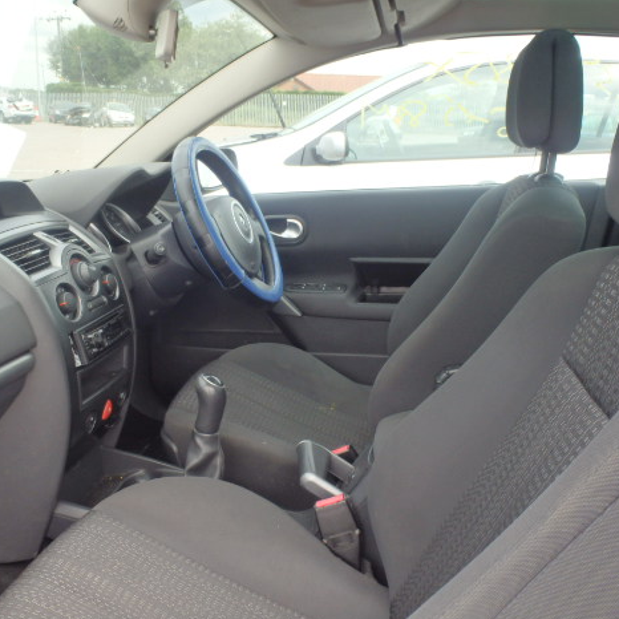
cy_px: 307
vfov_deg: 48.5
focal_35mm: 34
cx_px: 272
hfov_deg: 48.3
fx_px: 688
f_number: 3.9
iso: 125
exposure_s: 1/200
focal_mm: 5
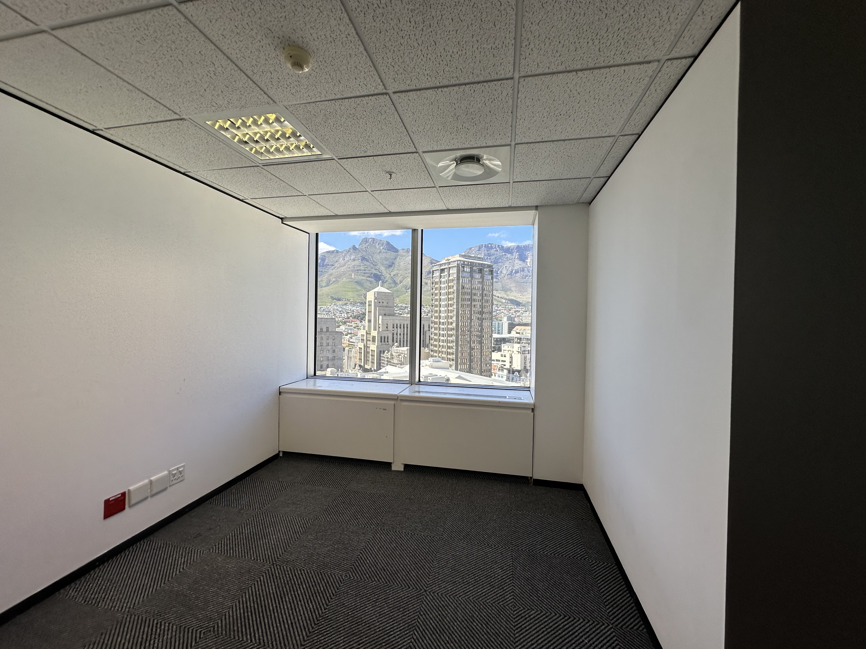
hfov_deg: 102.1
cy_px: 324
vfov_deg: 85.7
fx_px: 350
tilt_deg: -0.3
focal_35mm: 14
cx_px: 433
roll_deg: +0.2
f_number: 2.2
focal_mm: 2.22
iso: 40
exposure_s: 1/272
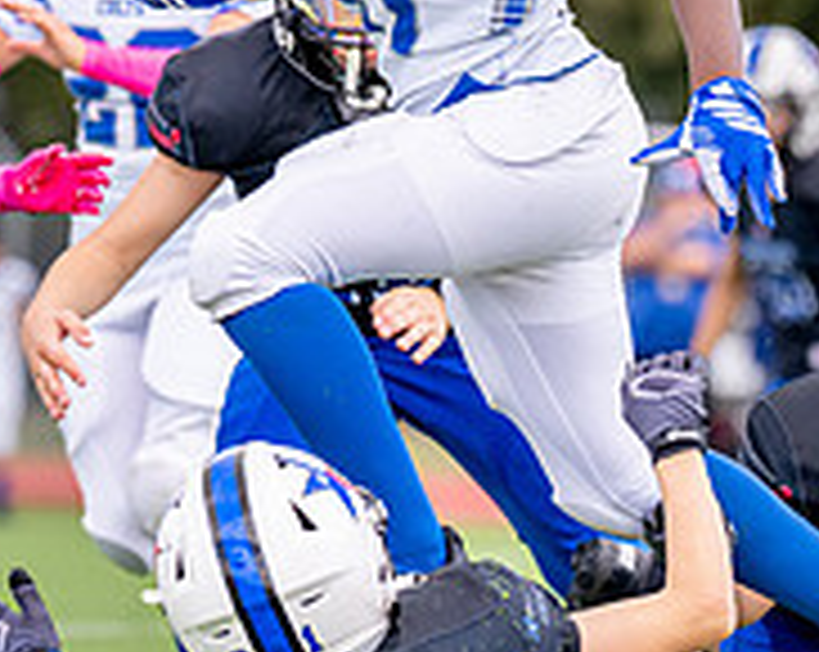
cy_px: 203
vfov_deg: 3.2
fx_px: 11665
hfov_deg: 4.0
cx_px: 487
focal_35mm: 482
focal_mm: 135
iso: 400
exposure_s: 1/3200
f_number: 2.8
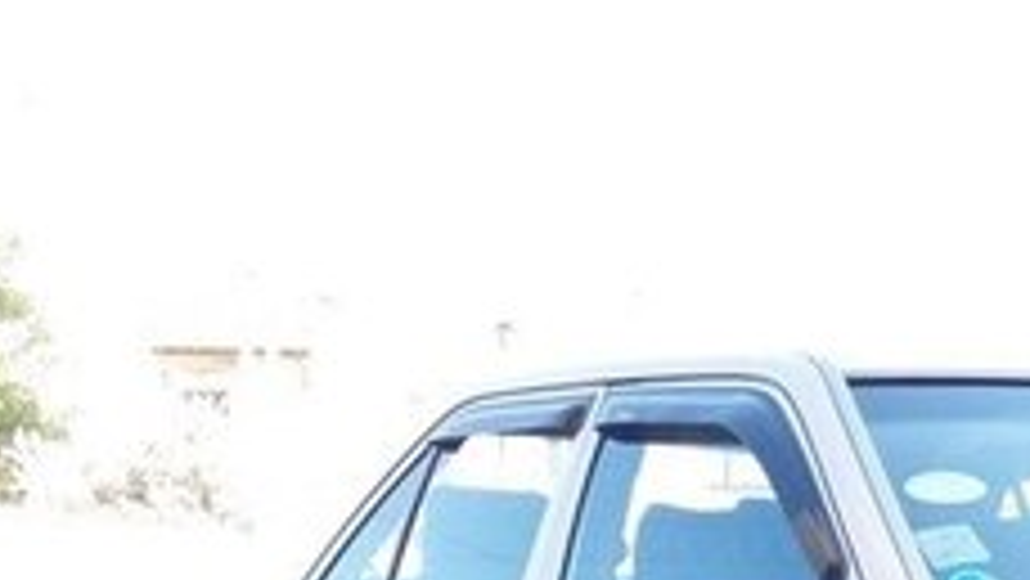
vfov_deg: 13.0
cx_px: 1030
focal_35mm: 88
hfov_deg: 23.2
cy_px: 870
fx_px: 2404
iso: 64
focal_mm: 3.7
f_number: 1.9
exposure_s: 1/129
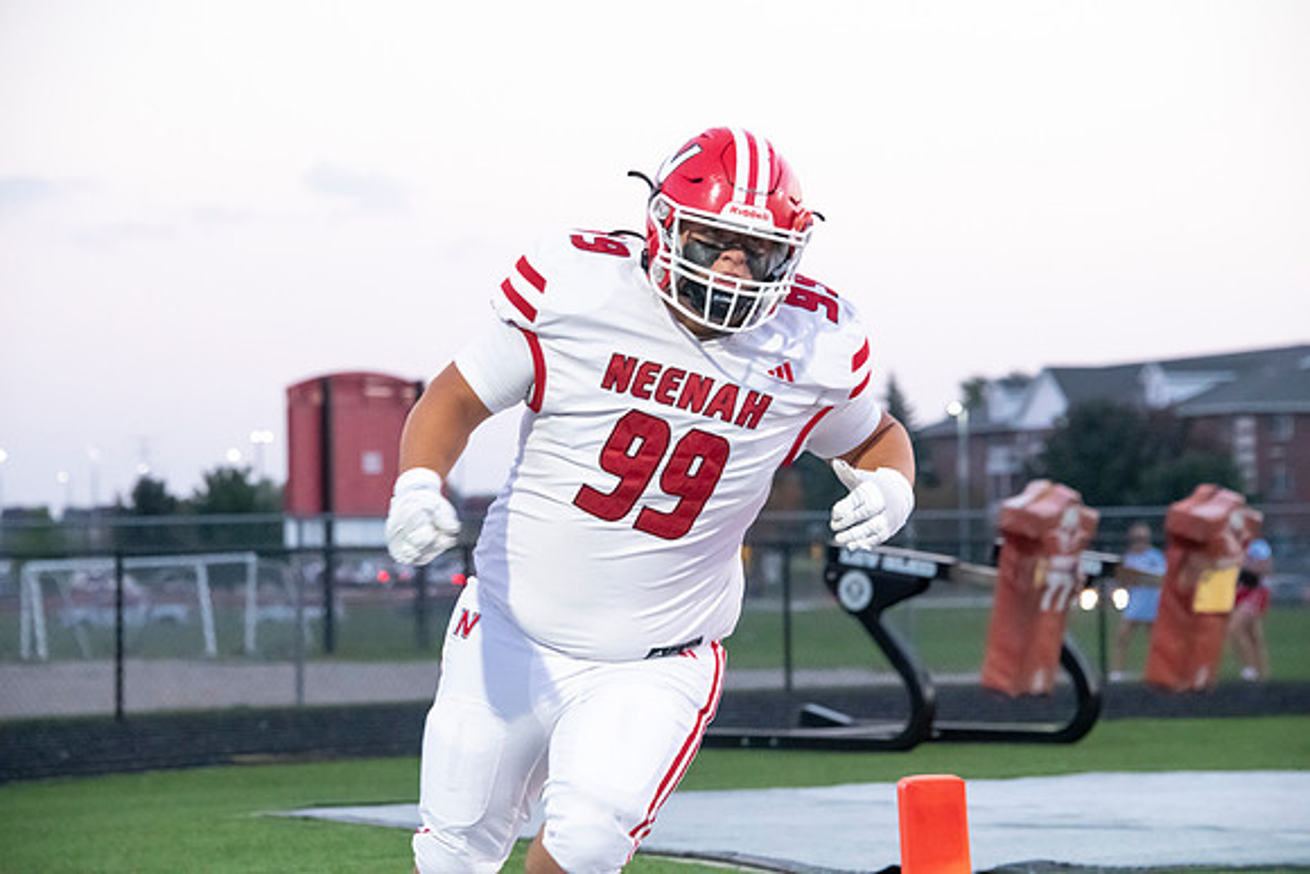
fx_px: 5823
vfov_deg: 8.6
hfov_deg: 12.8
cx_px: 655
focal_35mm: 160
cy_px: 437
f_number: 7.1
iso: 10000
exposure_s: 1/400
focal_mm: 160
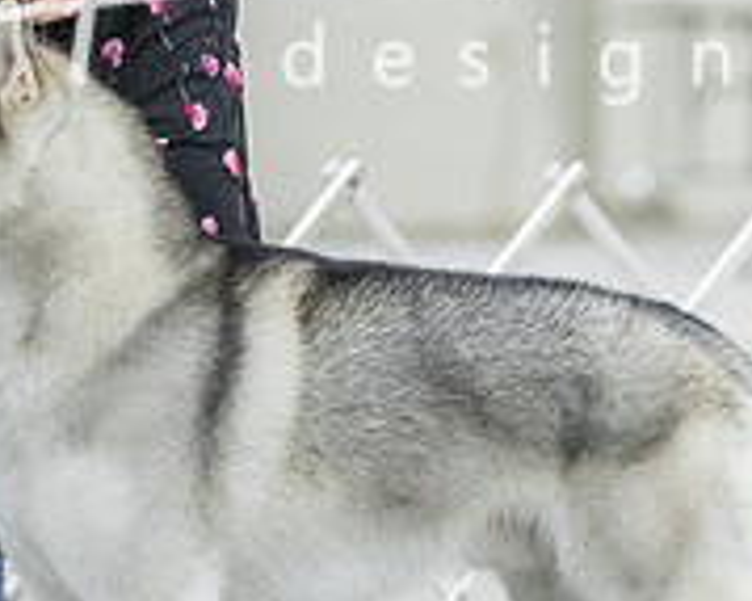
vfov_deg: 3.1
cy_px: 210
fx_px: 11189
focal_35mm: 503
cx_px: 124
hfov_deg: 3.8
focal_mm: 142
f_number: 3.2
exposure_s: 1/320
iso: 6400
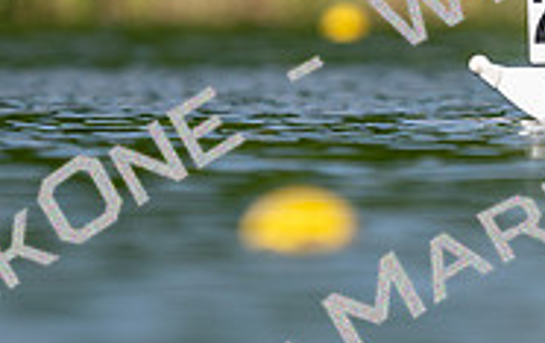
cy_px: 54
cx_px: 733
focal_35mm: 1903
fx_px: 28317
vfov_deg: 0.7
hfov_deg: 1.1
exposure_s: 1/2000
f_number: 3.2
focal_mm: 400
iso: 100
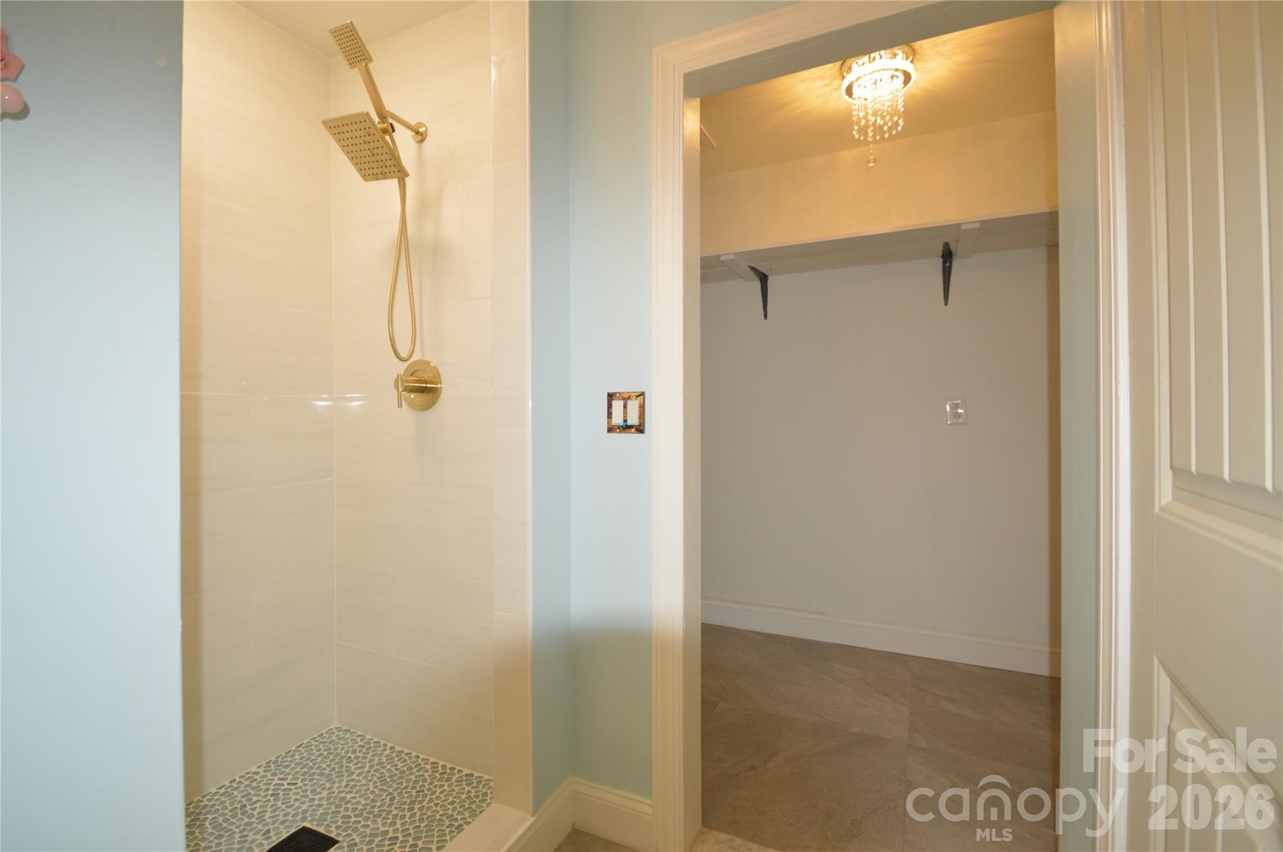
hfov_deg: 100.4
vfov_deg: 77.2
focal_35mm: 15
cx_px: 642
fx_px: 534
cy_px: 426
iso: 450
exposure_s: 1/60
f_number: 3.5
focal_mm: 10
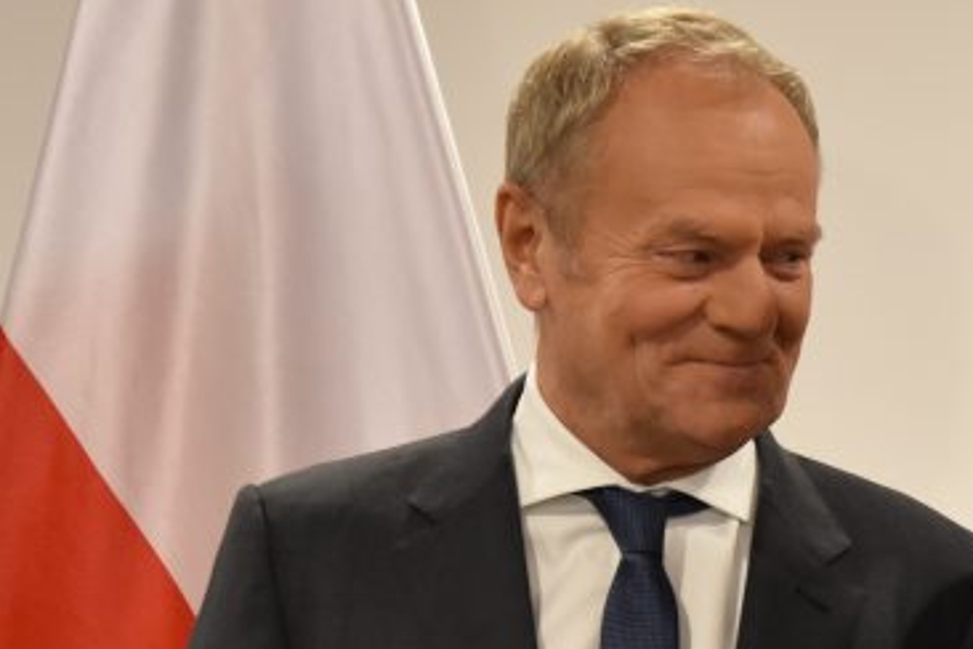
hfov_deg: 8.6
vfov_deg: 5.8
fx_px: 6432
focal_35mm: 238
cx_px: 1024
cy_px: 652
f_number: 5
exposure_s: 1/60
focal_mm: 58
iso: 1600
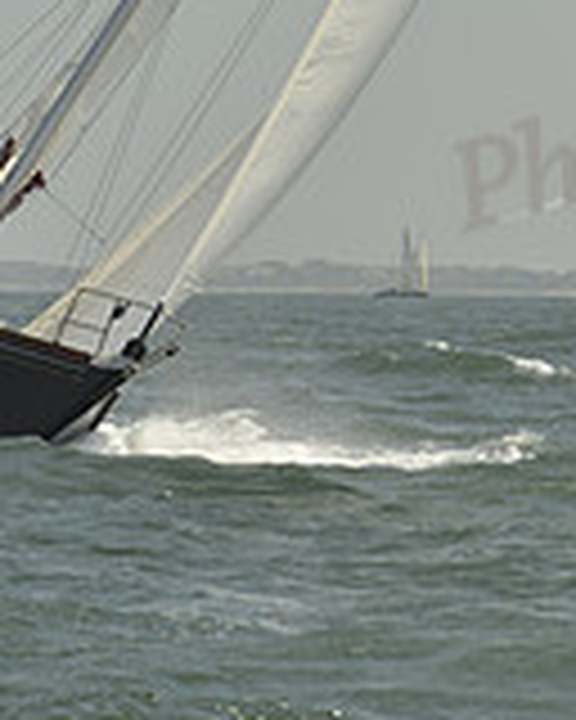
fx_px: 6158
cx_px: 223
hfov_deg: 5.4
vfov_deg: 6.6
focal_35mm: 289
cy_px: -513
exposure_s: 1/1250
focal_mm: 85
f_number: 8
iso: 200
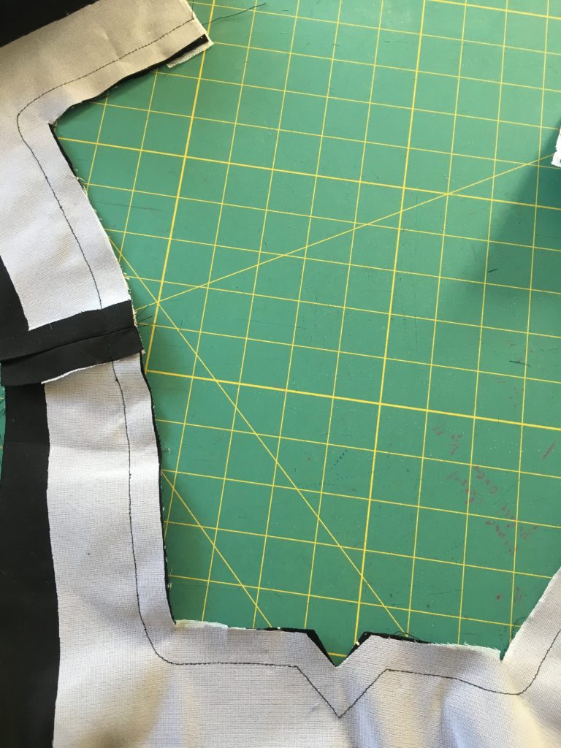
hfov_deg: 48.2
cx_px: 280
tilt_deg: -77.5
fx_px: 627
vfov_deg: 61.7
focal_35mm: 29
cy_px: 374
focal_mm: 4.15
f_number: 2.2
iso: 64
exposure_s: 1/30
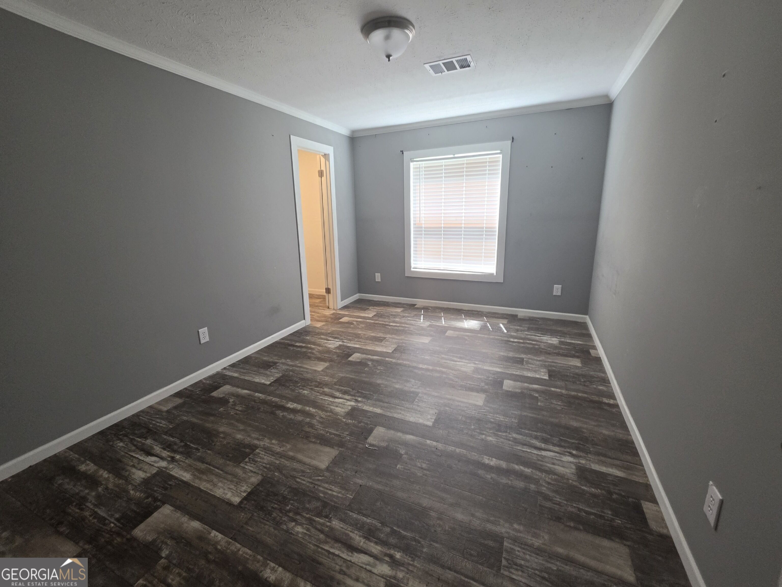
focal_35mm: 13
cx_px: 391
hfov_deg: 106.2
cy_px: 294
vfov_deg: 89.9
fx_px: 294
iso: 200
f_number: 1.9
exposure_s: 1/51
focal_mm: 2.2
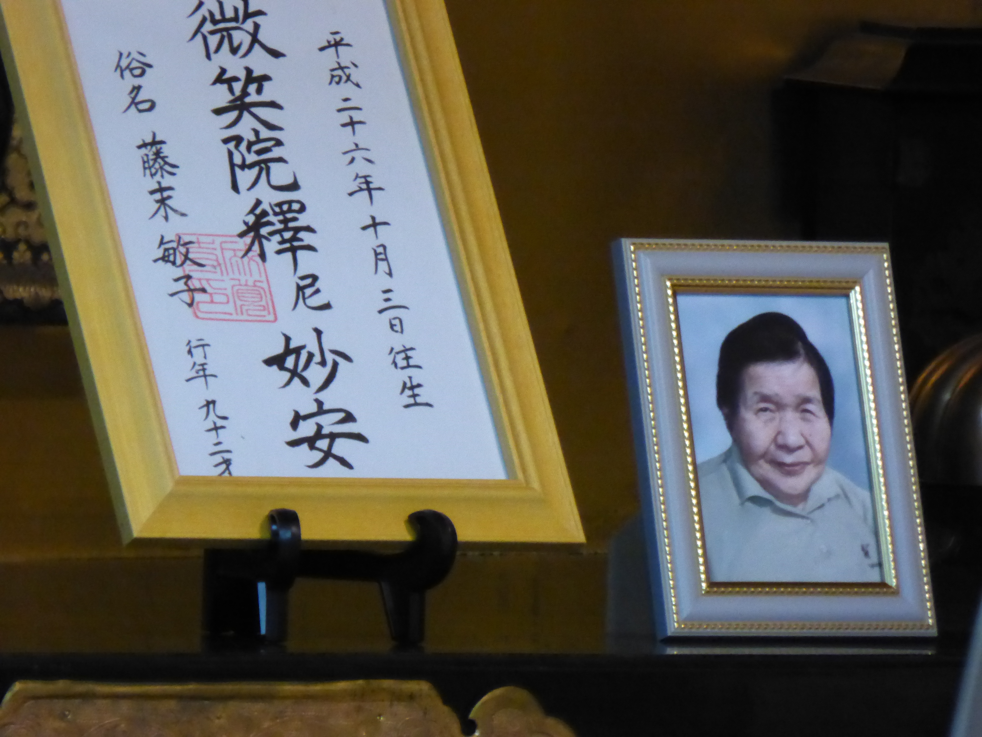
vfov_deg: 2.5
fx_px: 16936
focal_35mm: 597
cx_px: 491
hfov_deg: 3.3
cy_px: 368
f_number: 6.1
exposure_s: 1/15
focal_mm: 96.2
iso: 1600
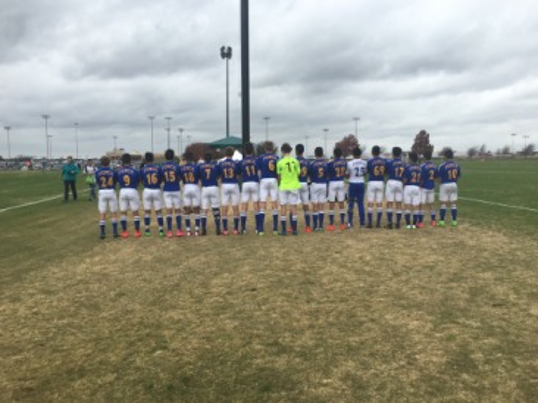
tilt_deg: -2.8
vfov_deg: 48.2
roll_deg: +0.5
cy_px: 202
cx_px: 269
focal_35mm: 29
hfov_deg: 61.7
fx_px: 450
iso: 25
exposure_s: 1/610
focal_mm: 4.15
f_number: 2.2
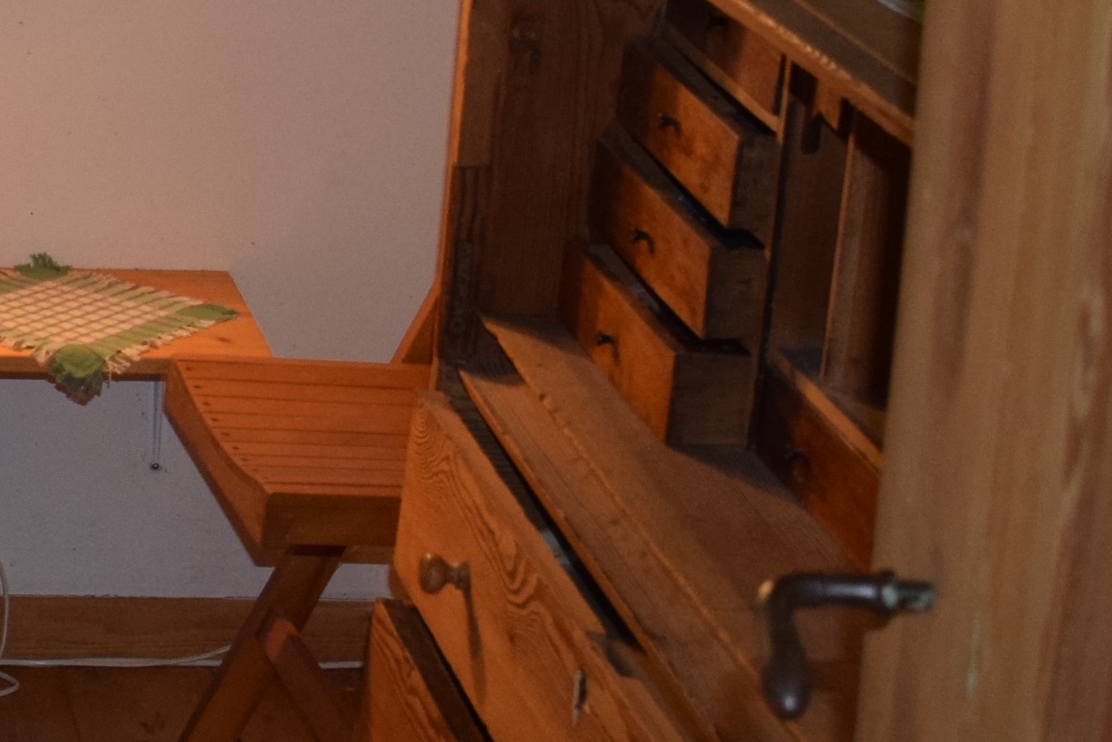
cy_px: 74
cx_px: -616
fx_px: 3274
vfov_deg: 12.8
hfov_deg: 17.2
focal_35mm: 106
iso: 800
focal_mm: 18
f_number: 4
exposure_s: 1/60
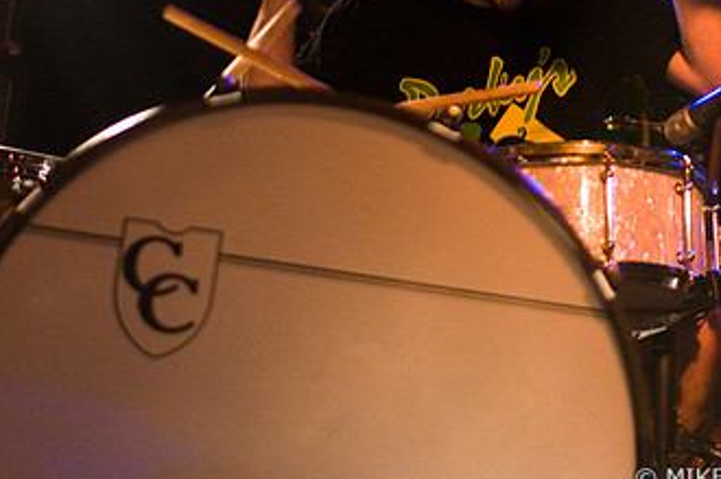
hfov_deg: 25.6
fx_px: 1580
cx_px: 485
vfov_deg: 17.0
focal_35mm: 79
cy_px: 75
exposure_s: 1/80
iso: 1250
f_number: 1.6
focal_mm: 30
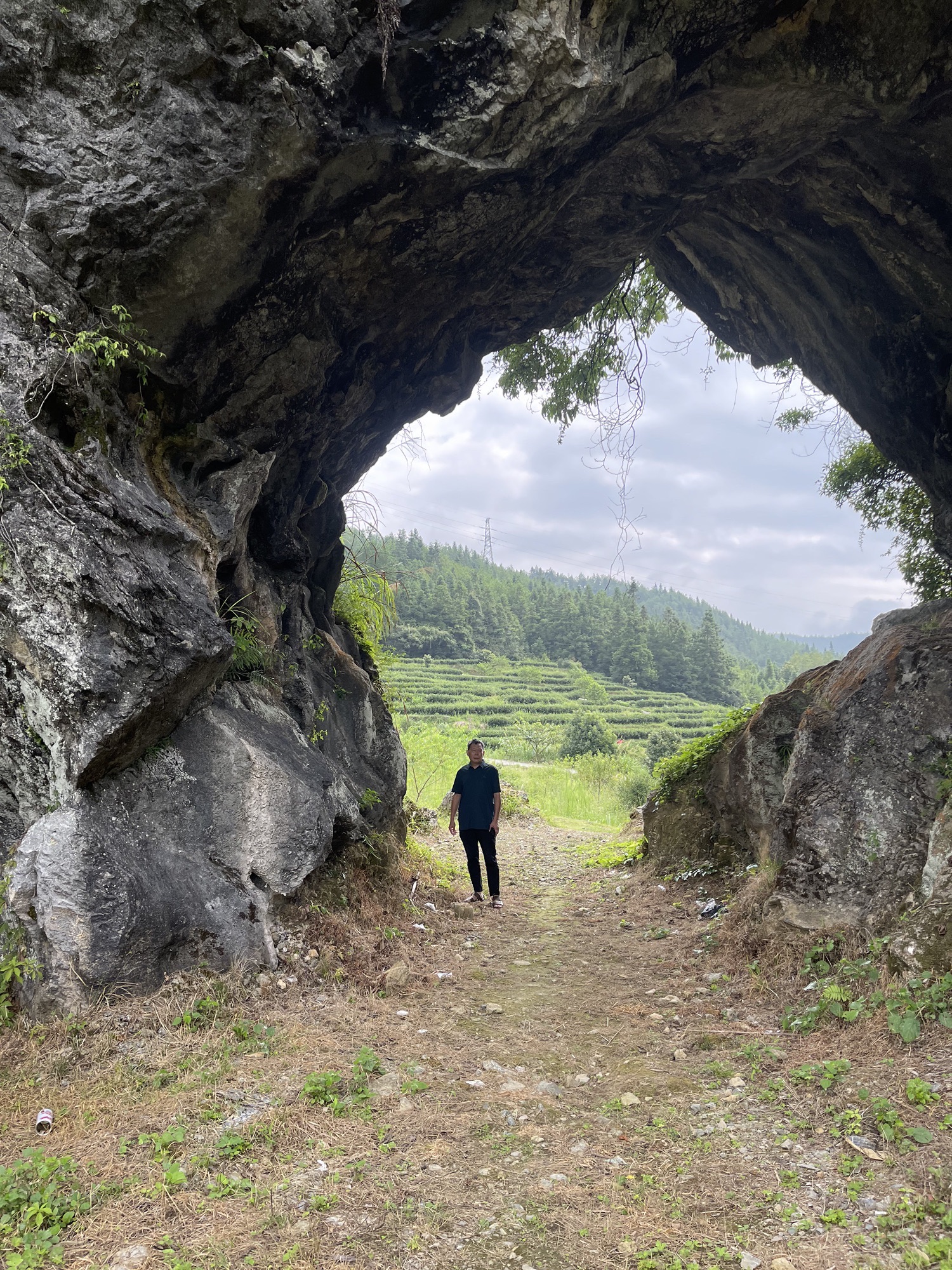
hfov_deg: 53.1
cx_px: 476
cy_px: 635
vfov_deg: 67.3
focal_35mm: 26
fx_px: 953
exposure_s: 1/1175
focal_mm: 5.1
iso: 32
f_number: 1.6
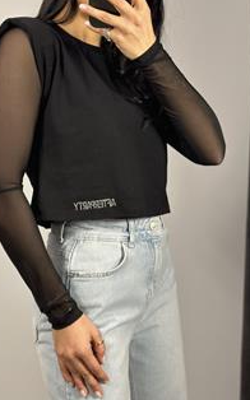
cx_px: 97
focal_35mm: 67
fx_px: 731
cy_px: 165
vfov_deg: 30.6
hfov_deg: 19.4
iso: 80
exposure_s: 1/50
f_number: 1.78
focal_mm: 6.86
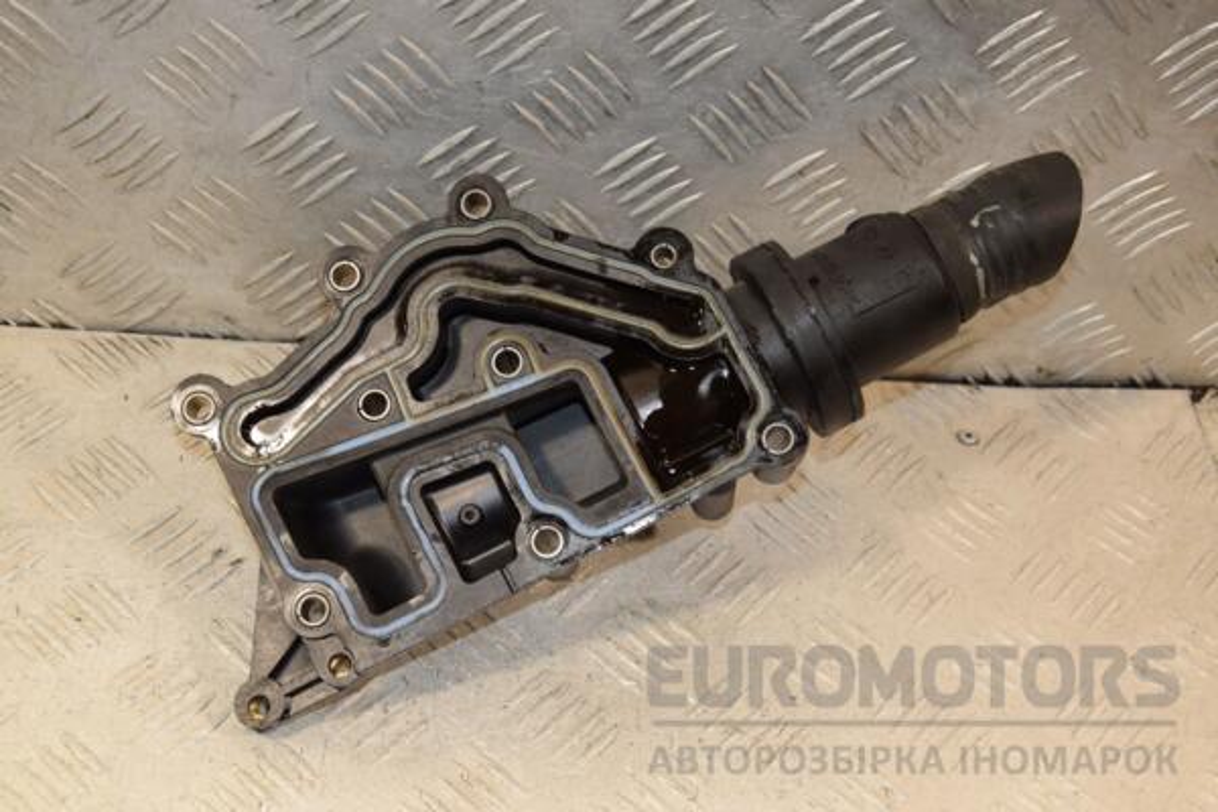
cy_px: 406
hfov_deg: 35.1
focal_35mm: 57
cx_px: 609
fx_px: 1928
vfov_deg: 23.8
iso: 800
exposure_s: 1/200
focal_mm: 38
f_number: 6.3
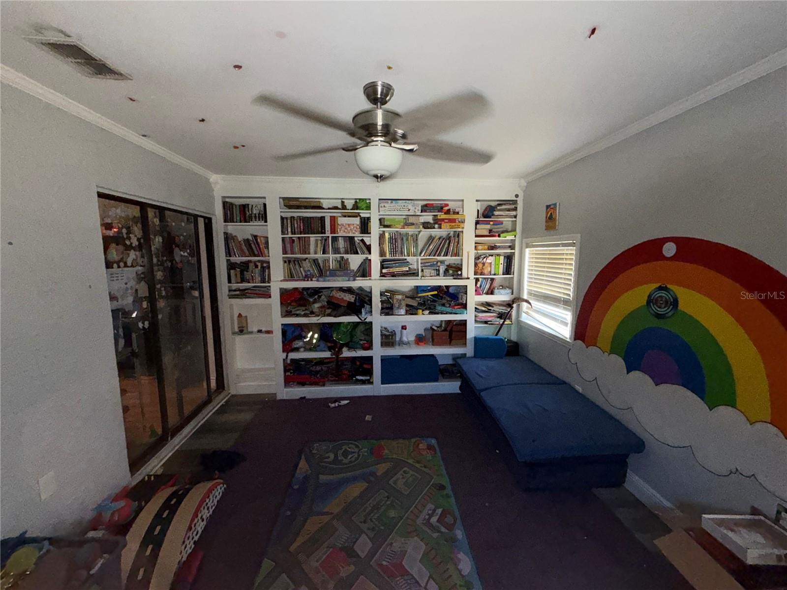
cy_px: 295
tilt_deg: -7.0
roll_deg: +0.7
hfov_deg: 102.1
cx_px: 394
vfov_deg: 85.7
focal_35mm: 14
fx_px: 318
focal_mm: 2.22
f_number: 2.2
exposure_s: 1/60
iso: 250
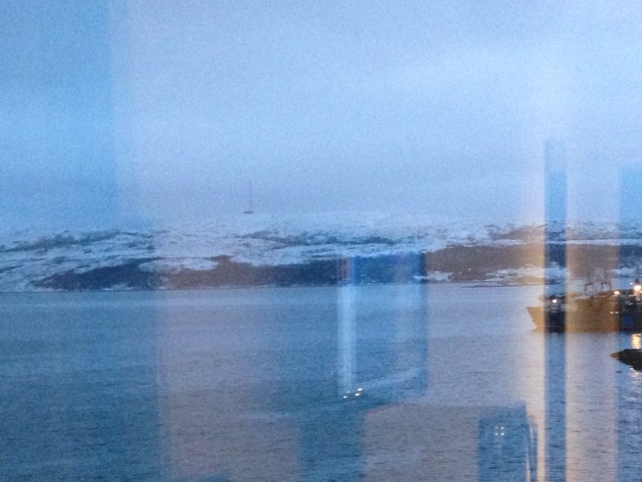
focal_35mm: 75
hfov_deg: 26.0
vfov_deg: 19.3
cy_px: 424
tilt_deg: -7.1
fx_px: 1391
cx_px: 326
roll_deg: +1.5
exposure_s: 1/15
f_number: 2.4
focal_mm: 4.12
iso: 400
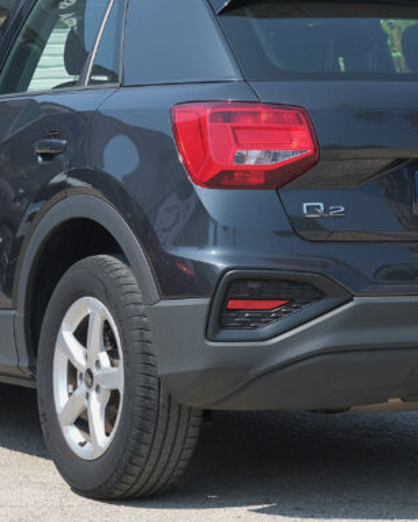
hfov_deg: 10.4
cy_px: 242
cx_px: 236
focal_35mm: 148
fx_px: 2286
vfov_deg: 13.0
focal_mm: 39.6
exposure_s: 1/200
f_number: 9
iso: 160
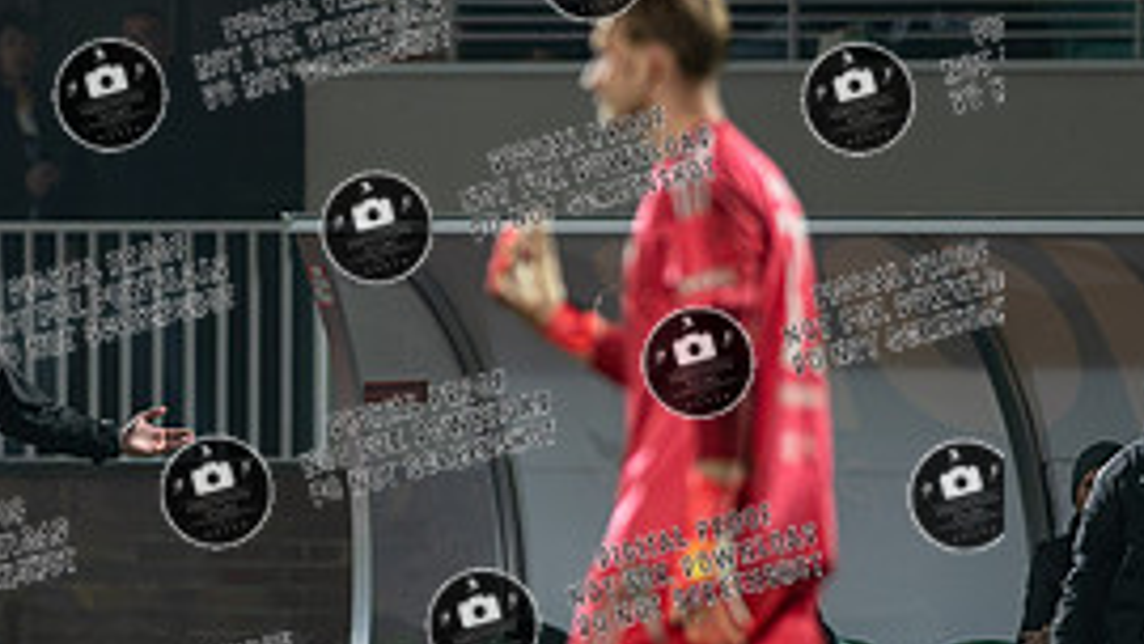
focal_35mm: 1023
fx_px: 31038
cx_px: -112
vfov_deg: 1.2
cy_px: 389
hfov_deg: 2.1
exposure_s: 1/1250
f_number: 3.5
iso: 4000
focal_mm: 300
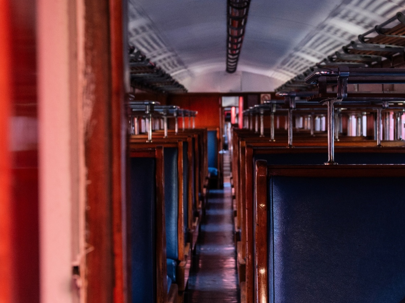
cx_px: 288
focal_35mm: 80
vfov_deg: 18.4
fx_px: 936
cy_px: 149
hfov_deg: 24.2
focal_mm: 36
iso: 1250
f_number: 3.5
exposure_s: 1/60
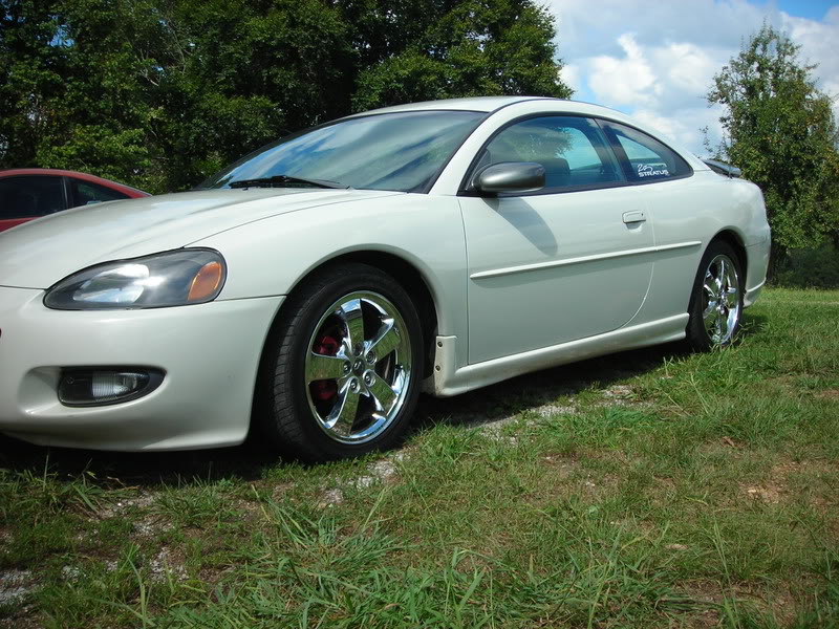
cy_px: 314
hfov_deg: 49.0
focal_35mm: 38
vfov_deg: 37.7
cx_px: 420
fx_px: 921
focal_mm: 6.3
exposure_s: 1/170
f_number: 6.4
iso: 50
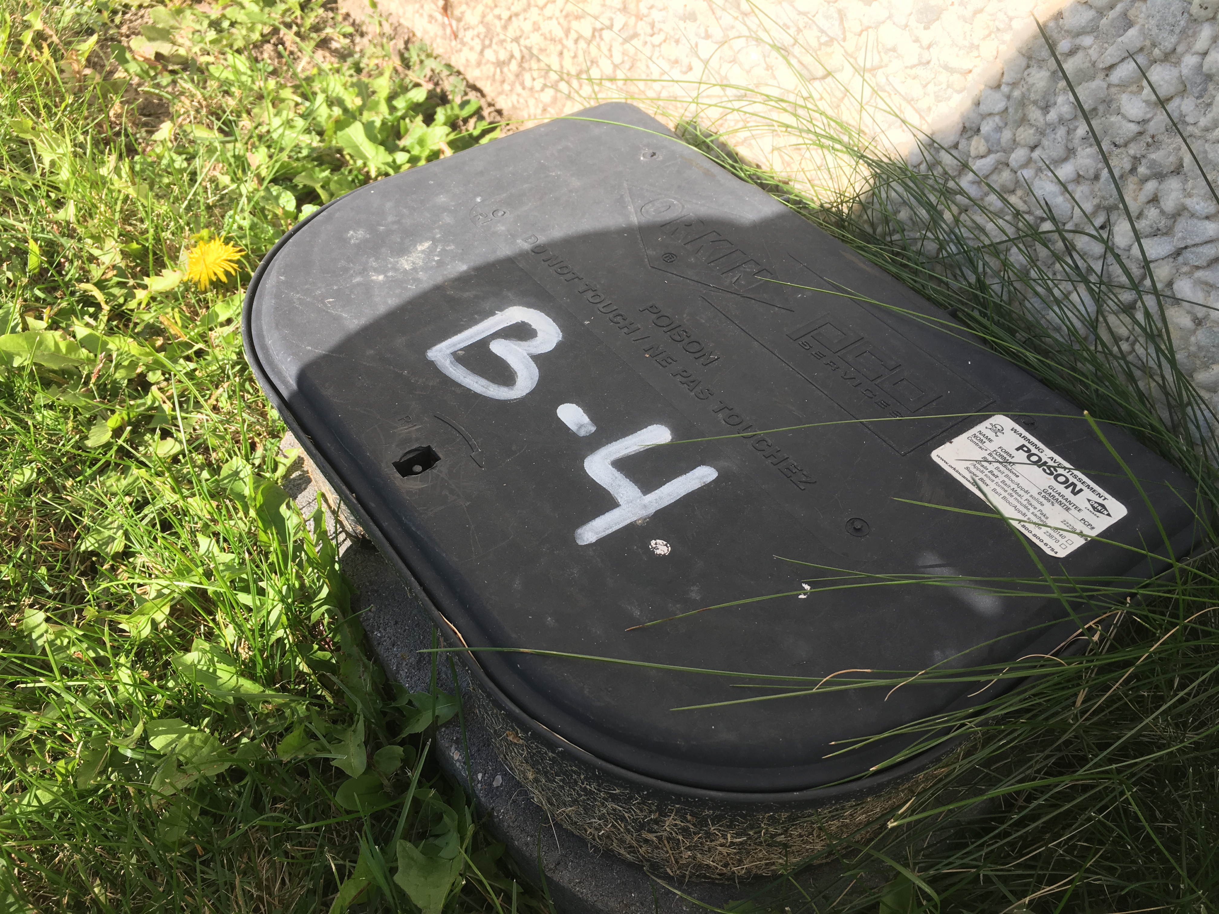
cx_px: 610
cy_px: 457
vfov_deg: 48.2
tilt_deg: -47.8
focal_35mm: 29
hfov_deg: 61.7
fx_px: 1021
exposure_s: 1/439
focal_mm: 4.15
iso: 25
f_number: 2.2
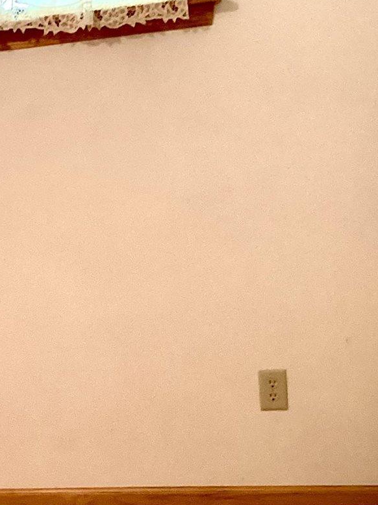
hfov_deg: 15.3
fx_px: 1339
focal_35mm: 92
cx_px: -110
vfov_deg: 21.1
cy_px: 377
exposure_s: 1/33
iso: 320
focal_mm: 3.3
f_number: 2.4
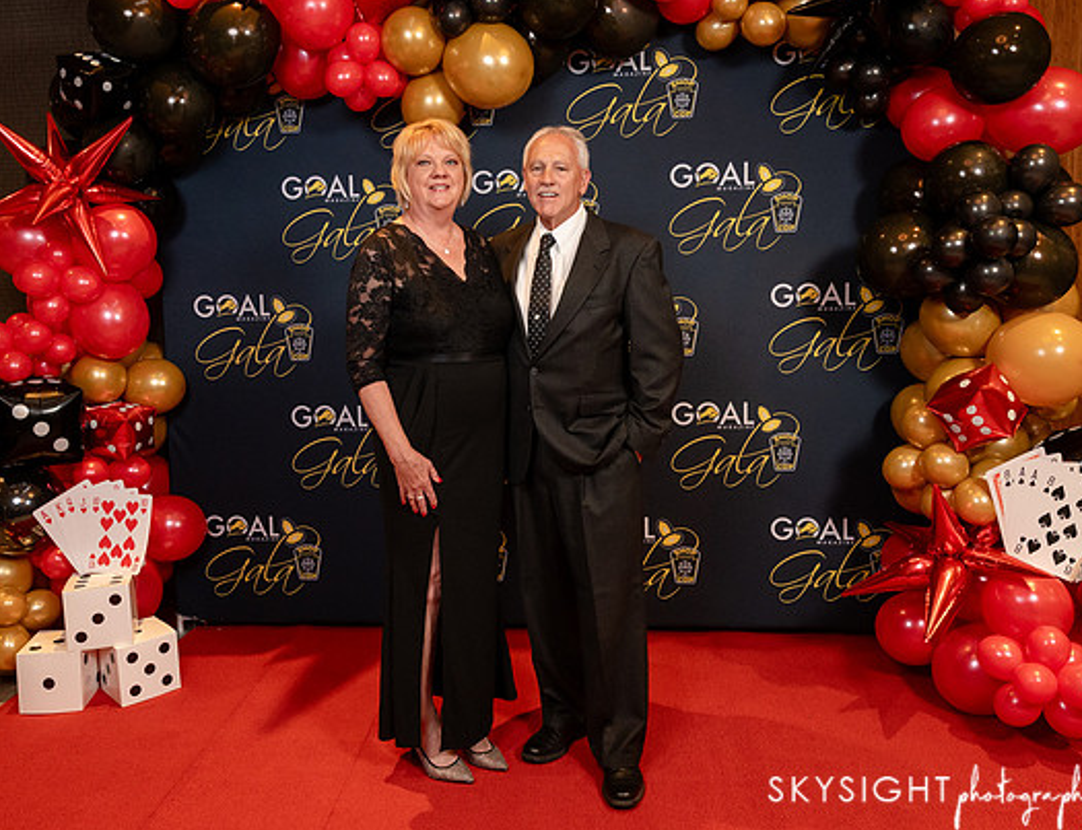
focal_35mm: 30
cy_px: 381
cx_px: 493
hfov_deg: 59.4
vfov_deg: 47.4
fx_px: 946
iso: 3200
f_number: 5.6
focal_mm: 24
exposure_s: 1/125
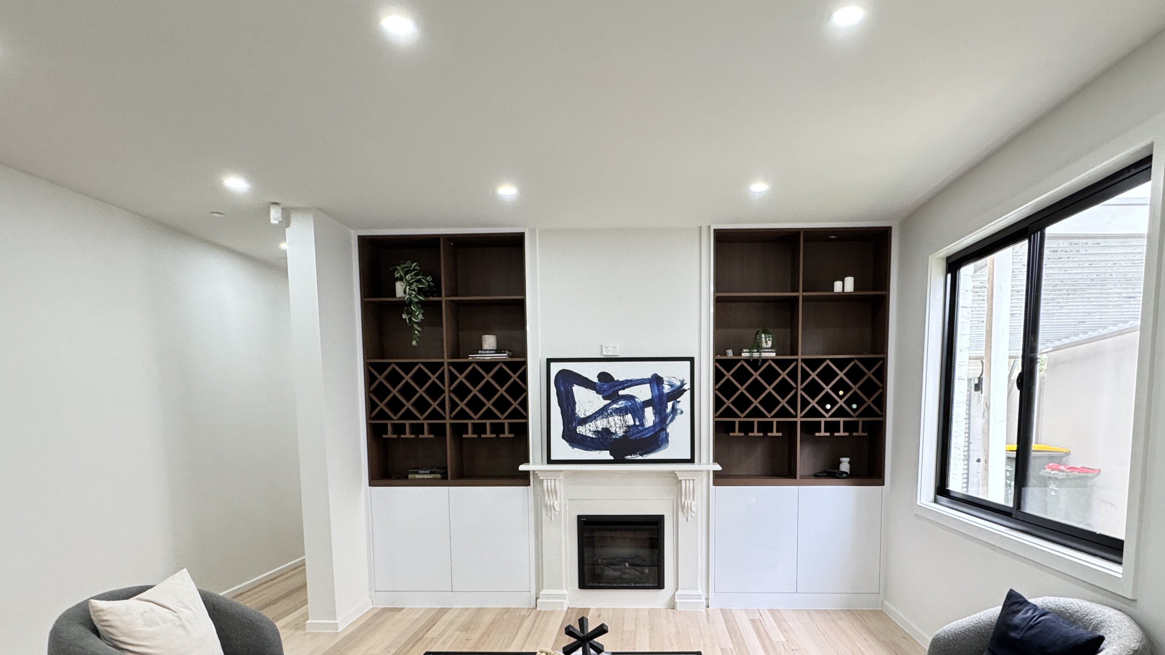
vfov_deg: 49.8
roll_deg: +0.4
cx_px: 637
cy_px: 473
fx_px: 680
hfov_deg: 81.0
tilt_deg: -5.7
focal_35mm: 22
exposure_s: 1/100
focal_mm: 2.22
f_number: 2.2
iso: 320
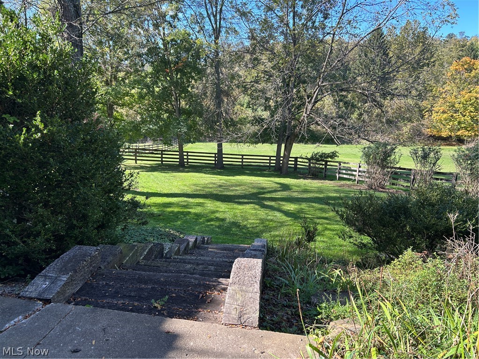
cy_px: 180
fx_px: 360
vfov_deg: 53.1
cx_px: 240
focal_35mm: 26
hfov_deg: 67.3
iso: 50
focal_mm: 5.7
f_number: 1.5
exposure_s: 1/584
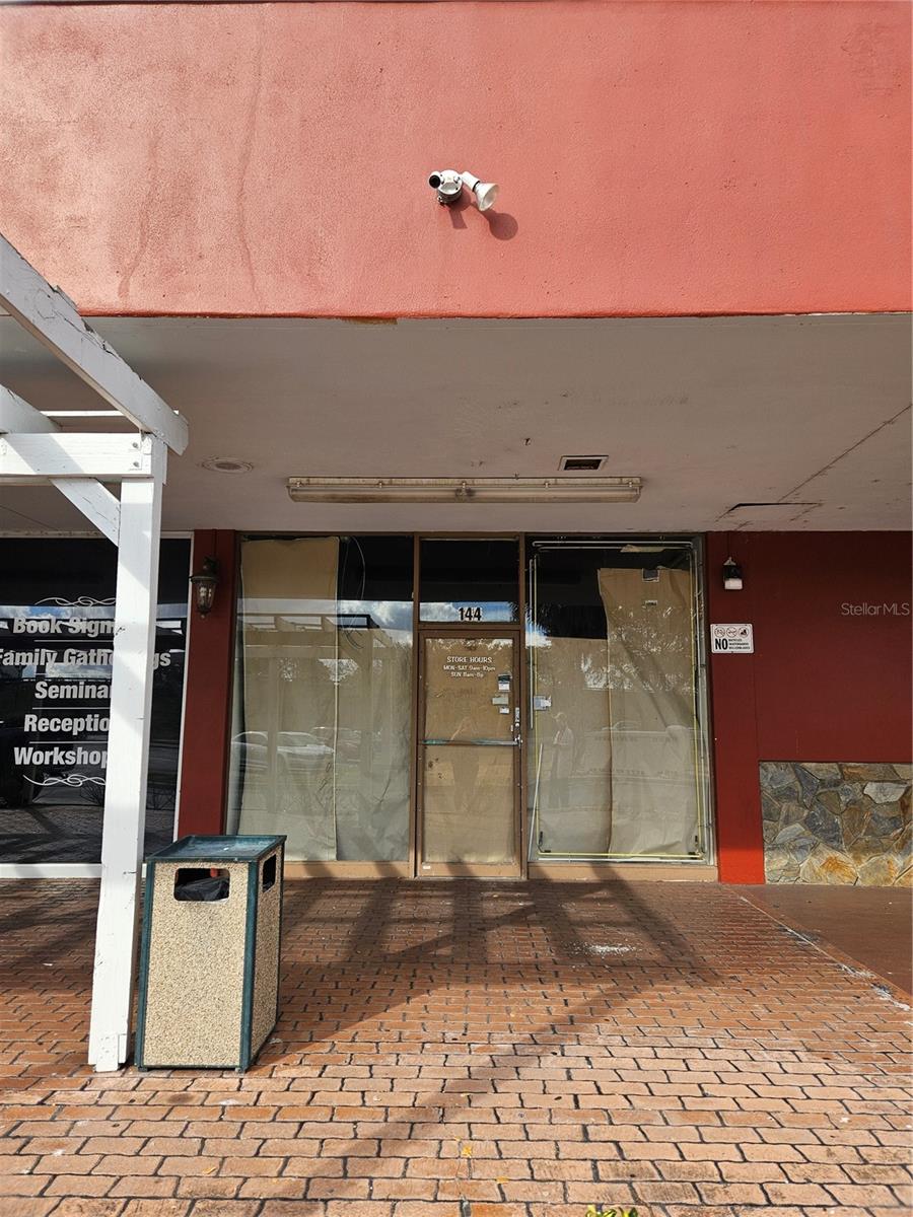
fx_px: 809
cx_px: 456
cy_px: 608
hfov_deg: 58.9
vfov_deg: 73.9
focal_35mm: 23
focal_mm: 5.4
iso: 25
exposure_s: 1/726
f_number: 1.8
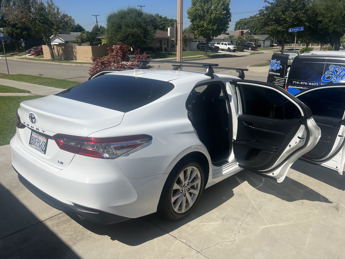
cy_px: 130
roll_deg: +0.4
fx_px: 259
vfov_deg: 53.1
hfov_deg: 67.3
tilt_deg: -19.7
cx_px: 172
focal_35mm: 26
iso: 50
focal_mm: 5.7
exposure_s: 1/8696
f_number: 1.5
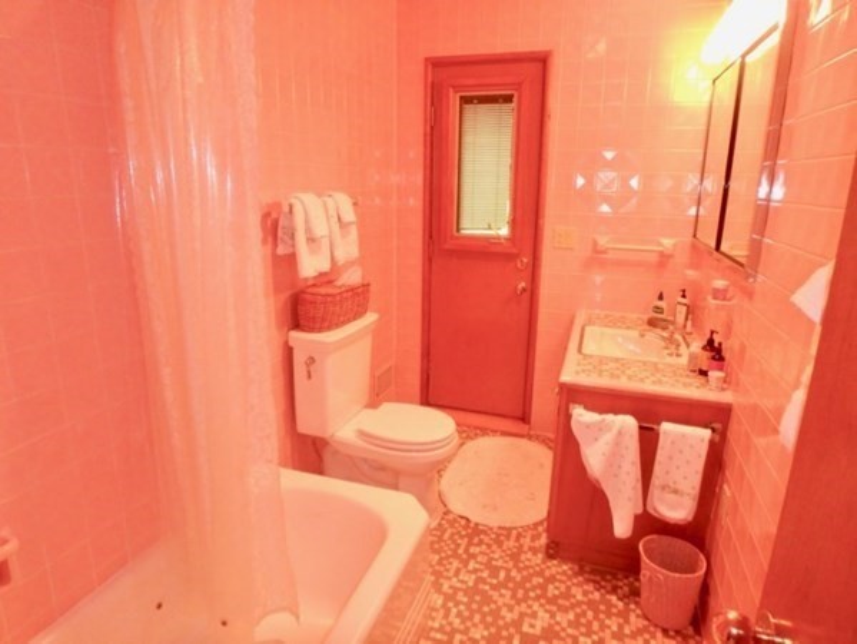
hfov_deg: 79.0
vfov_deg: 63.5
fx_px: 520
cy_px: 322
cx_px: 428
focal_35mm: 21
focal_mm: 3.7
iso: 400
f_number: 3.5
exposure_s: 1/30
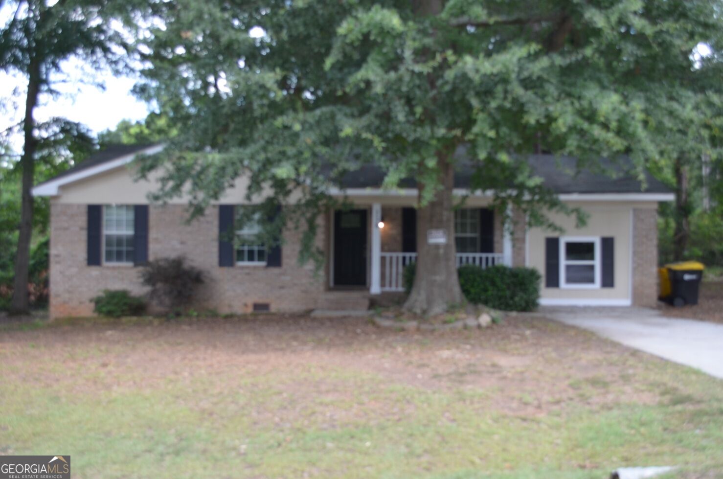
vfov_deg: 34.1
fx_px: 782
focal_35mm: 39
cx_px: 362
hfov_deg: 49.6
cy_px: 240
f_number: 4.2
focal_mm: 26
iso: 250
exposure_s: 1/125
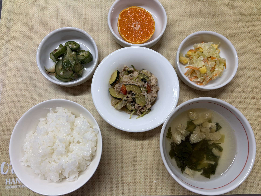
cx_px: 130
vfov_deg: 53.1
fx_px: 196
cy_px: 98
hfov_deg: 67.3
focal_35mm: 26
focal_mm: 5.96
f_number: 1.6
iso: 40
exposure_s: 1/120
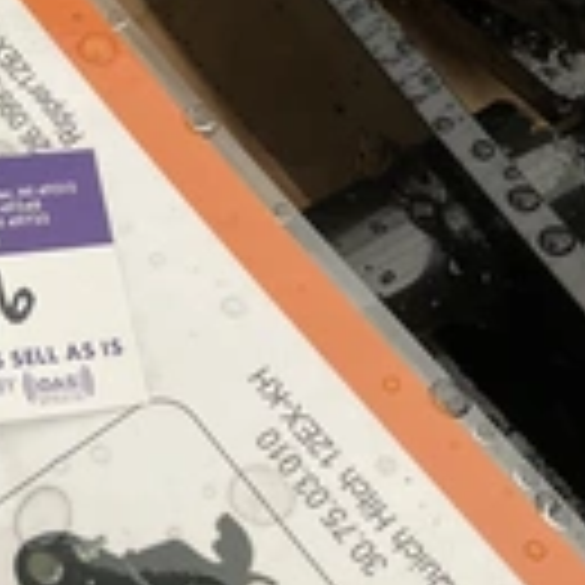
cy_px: 230
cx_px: -176
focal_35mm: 79
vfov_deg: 21.9
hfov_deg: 20.1
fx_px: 1510
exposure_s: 1/122
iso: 25
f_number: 1.8
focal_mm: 3
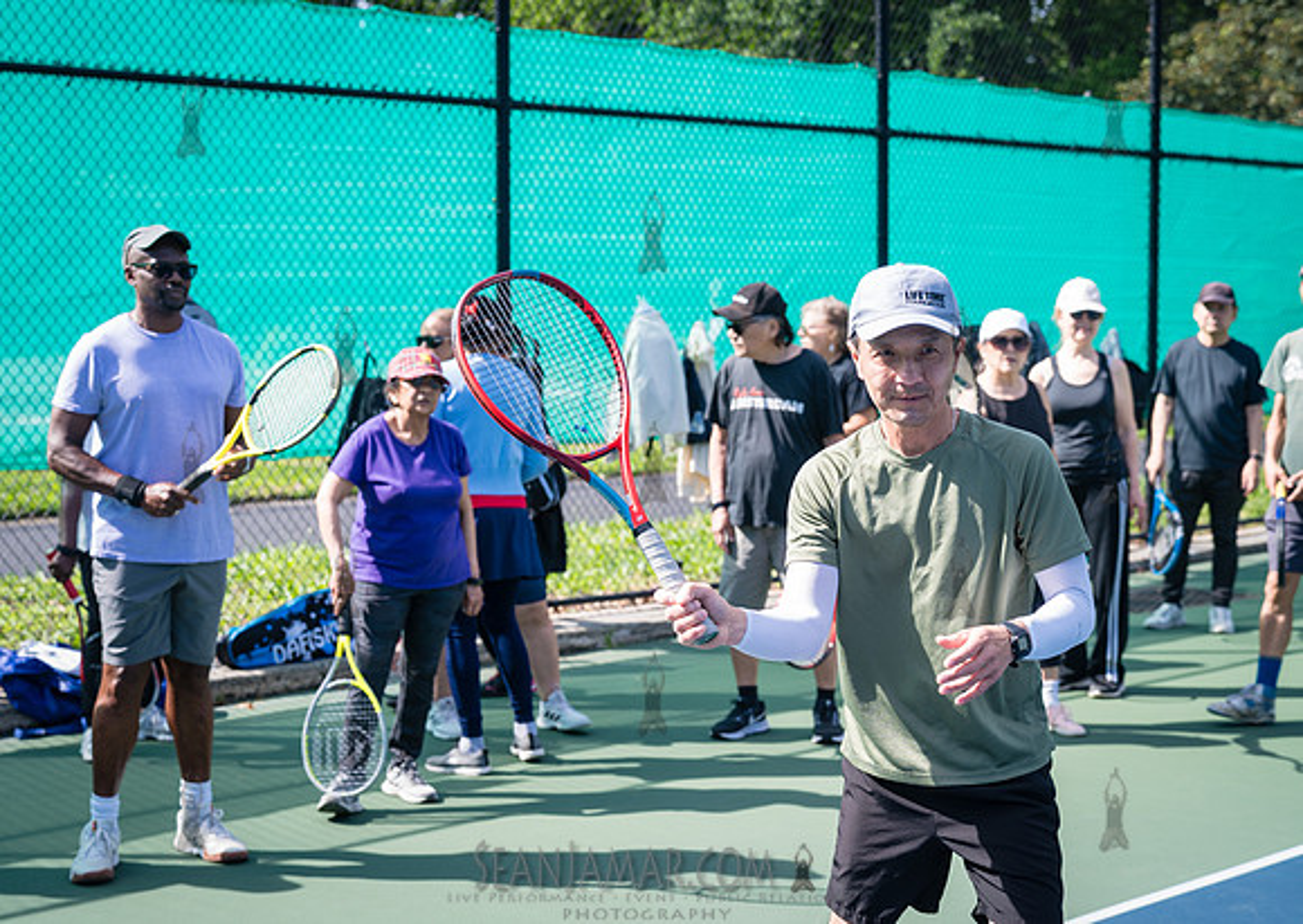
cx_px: 604
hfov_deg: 32.6
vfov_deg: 23.4
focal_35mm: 60
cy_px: 462
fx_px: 2225
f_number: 4.5
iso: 125
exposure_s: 1/250
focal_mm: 57
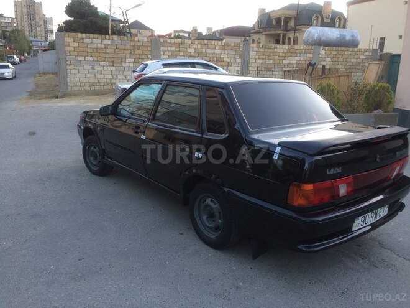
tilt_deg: -13.0
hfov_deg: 61.7
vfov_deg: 48.2
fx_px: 343
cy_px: 154
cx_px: 205
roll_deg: -1.4
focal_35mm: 29
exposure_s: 1/33
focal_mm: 4.15
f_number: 2.2
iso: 32
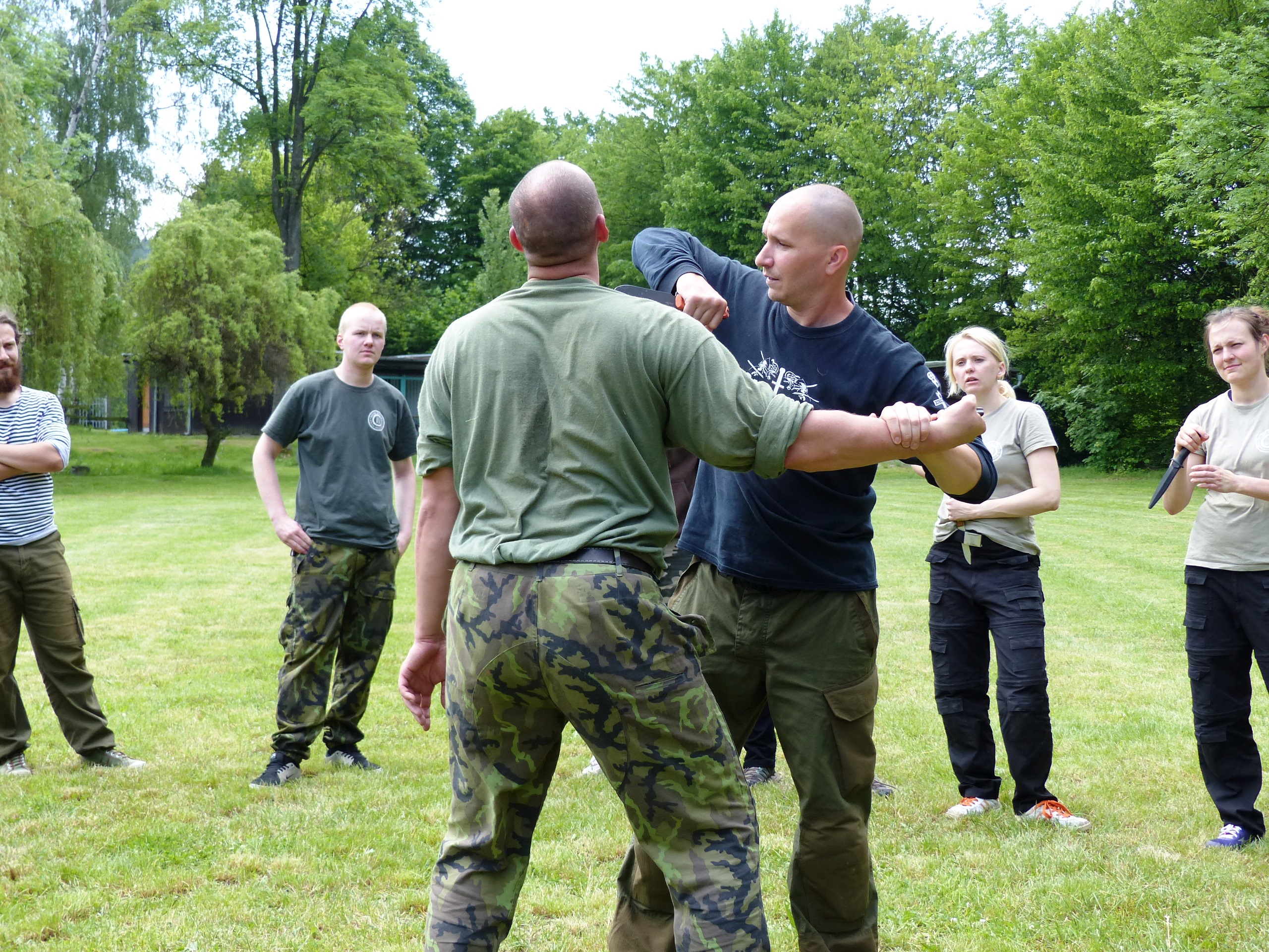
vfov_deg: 26.1
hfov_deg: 34.3
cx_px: 634
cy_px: 476
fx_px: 2053
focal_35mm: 56
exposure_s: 1/500
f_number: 2.8
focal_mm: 10.1
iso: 160
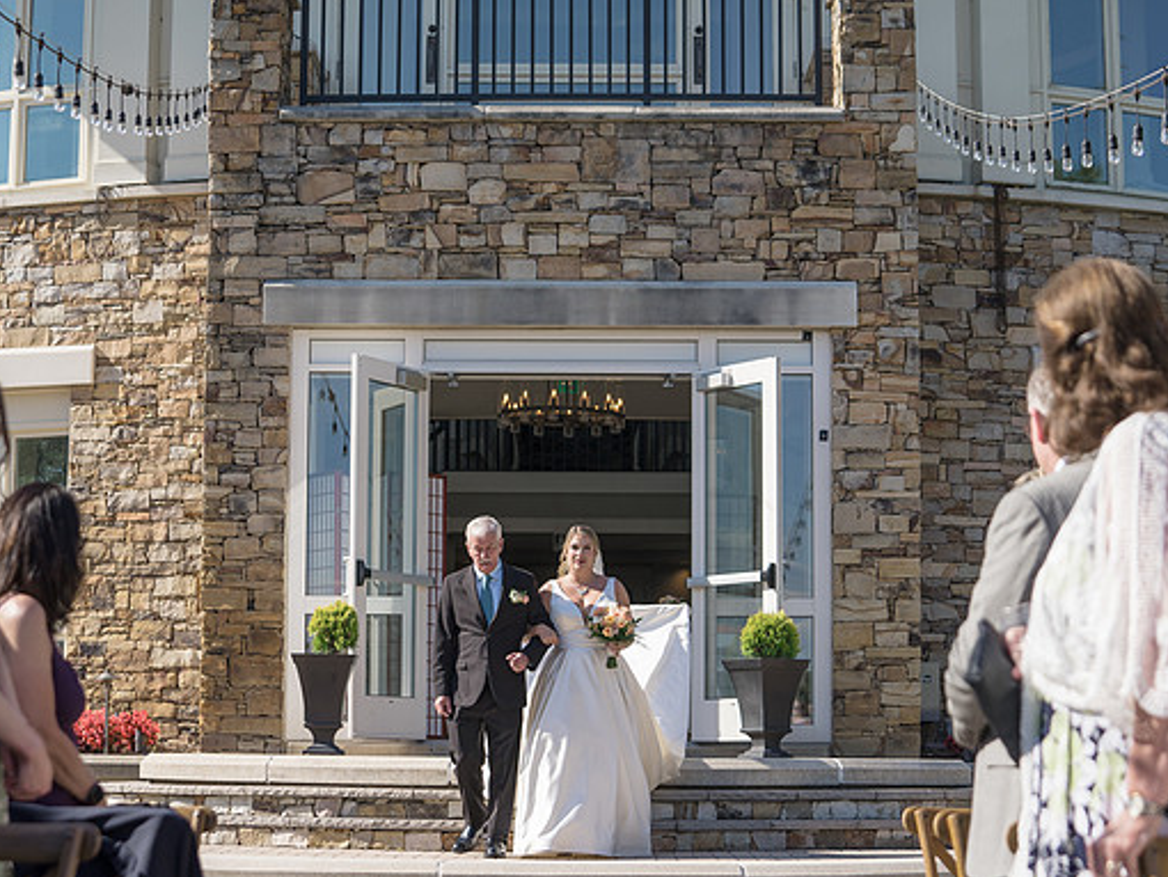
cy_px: 454
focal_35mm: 80
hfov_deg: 24.4
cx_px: 553
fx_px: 2701
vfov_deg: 18.4
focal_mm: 70
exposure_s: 1/800
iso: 100
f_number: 4
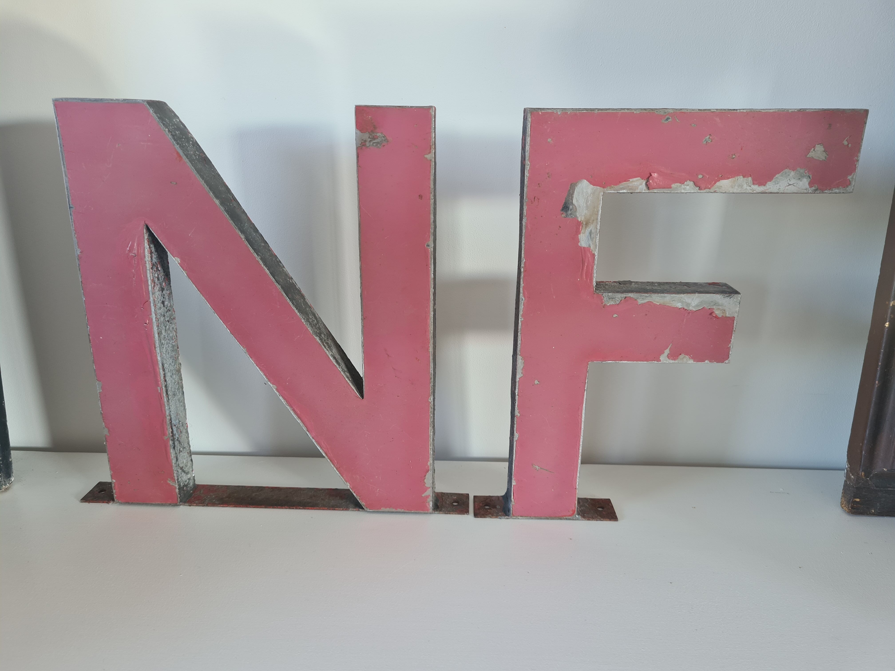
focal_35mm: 26
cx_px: 448
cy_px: 336
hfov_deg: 67.3
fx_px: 672
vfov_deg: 53.1
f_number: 1.8
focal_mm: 5.4
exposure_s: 1/50
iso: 80
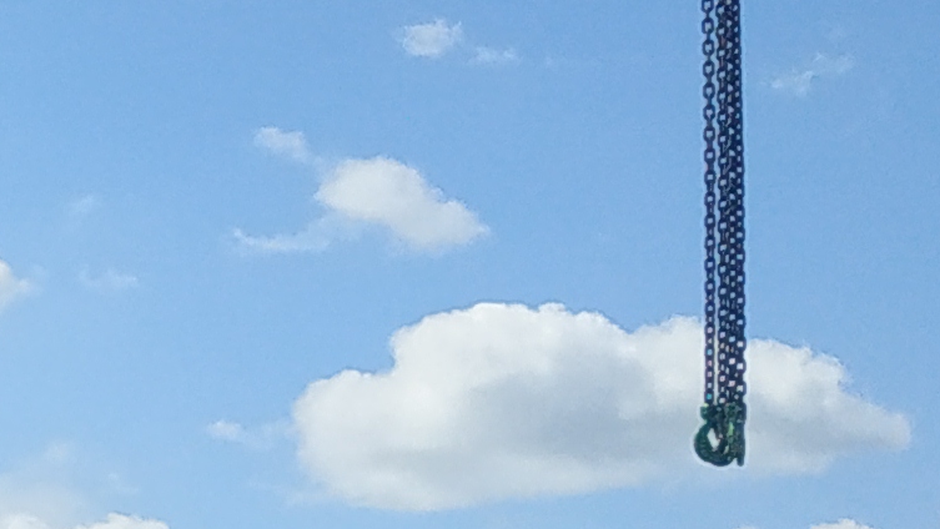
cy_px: 581
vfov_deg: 8.6
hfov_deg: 13.9
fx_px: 3490
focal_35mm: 140
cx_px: -657
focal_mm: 3.94
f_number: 1.9
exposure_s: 1/4724
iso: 250
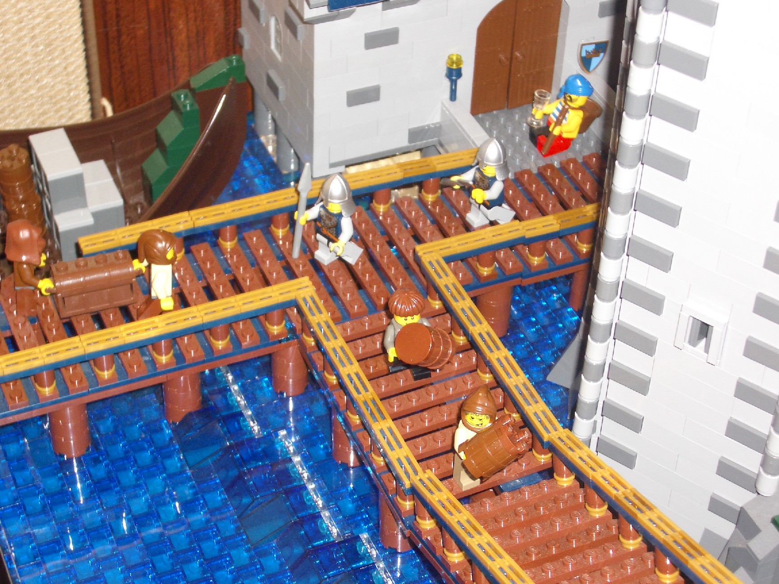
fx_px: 1665
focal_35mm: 74
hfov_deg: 26.3
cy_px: 292
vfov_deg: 19.9
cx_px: 390
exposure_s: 1/60
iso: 100
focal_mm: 12.2
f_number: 3.9
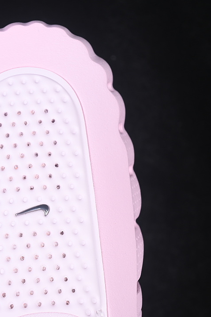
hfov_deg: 12.0
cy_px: 159
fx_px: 993
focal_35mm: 113
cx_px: 20
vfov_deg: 18.1
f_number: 7.1
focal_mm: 50
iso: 160
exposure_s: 1/80
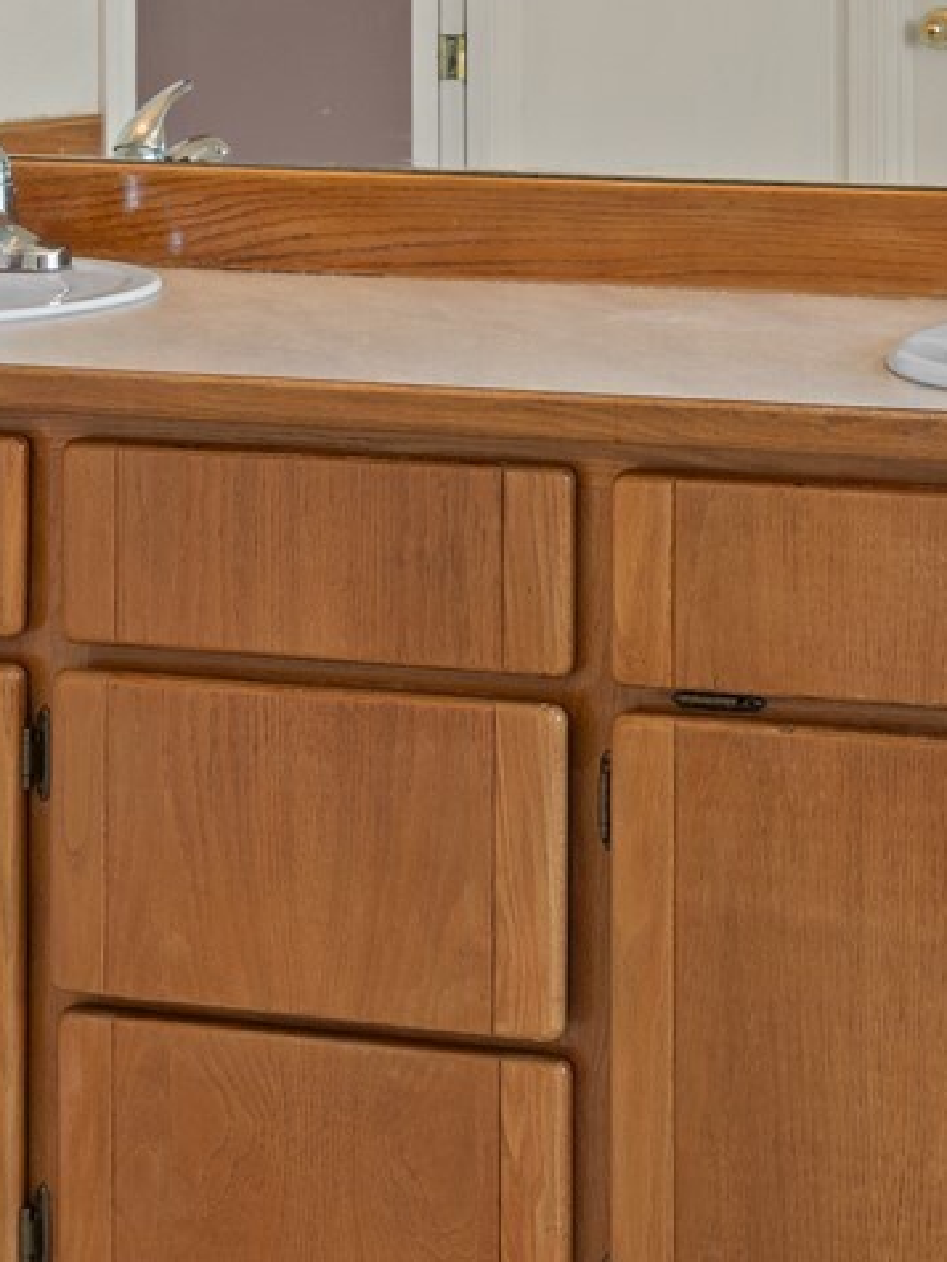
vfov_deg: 19.8
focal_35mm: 96
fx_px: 3502
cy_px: -38
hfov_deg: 14.4
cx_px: 1389
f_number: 7.1
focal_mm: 28
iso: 400
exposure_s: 1/15
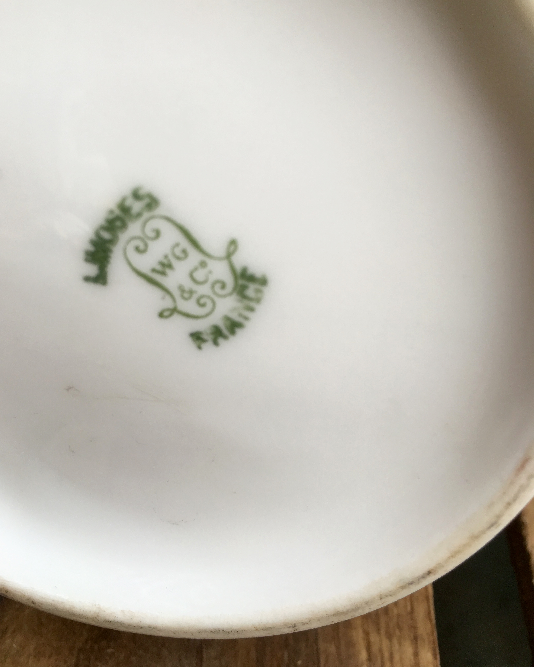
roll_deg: -4.1
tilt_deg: -38.5
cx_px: 261
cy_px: 311
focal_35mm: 31
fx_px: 612
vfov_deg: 57.1
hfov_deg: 47.1
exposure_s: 1/100
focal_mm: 4.15
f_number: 2.2
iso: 32
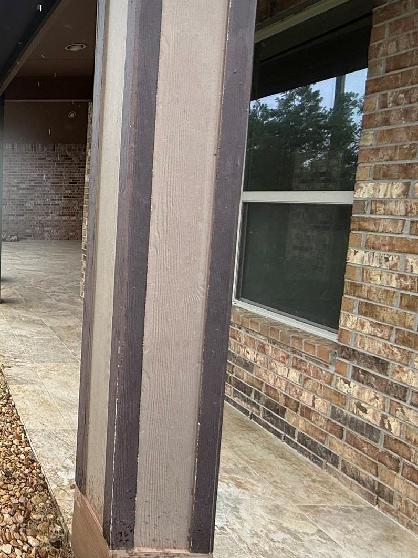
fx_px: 435
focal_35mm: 27
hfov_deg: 37.6
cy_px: 232
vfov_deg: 64.9
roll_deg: -2.2
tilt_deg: -4.0
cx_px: -91
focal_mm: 2.22
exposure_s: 1/363
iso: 64
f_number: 2.2
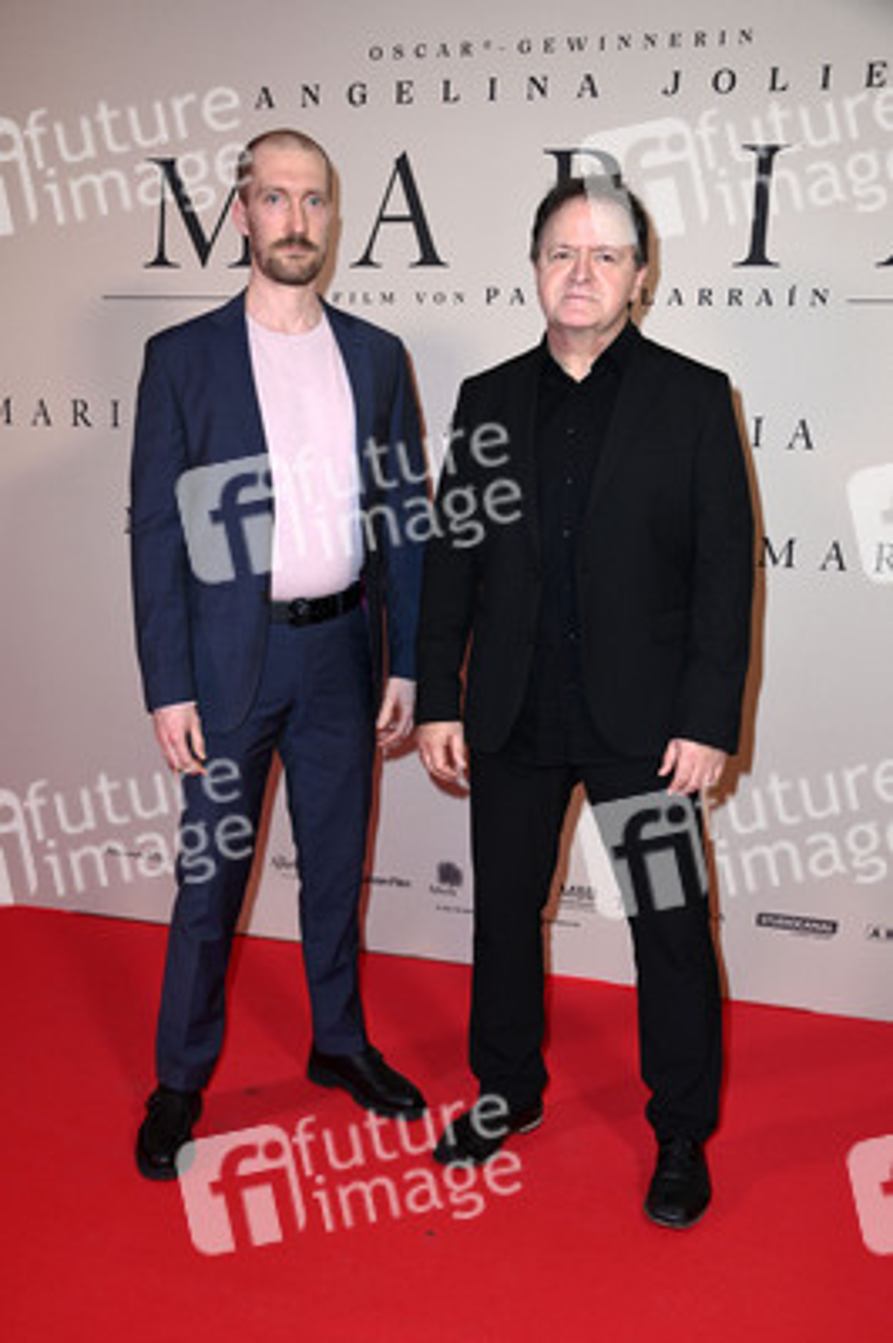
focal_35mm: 36
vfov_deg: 53.2
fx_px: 1342
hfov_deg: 36.8
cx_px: 446
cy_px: 672
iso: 800
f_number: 5.6
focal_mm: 36
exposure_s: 1/200
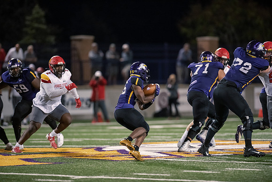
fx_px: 2267
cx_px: 136
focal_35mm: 300
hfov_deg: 6.9
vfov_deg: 4.6
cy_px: 91
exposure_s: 1/640
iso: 6400
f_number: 2.8
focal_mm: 300
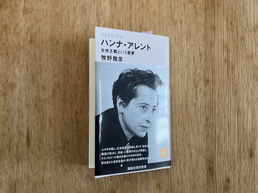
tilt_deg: -87.1
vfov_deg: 53.1
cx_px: 129
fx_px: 194
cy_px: 96
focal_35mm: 26
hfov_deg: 67.3
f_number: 1.6
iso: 125
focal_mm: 5.1
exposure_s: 1/68
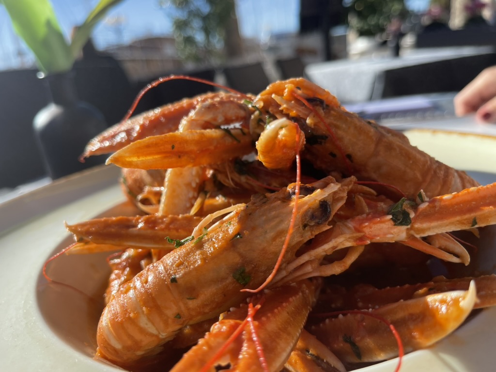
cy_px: 186
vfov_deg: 53.1
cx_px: 248
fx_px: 373
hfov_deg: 67.3
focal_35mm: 26
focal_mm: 5.1
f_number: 1.6
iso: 32
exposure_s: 1/2488
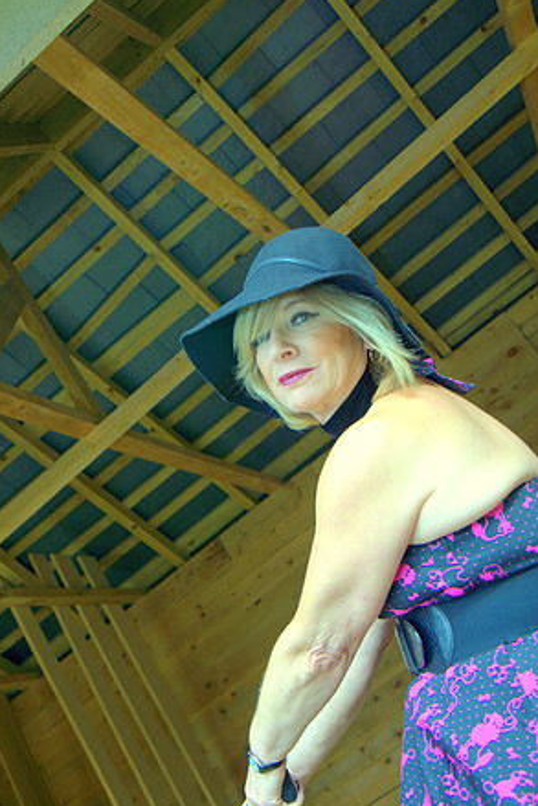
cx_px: 273
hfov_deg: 33.4
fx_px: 896
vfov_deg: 48.4
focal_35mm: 40
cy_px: 404
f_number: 4.5
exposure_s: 1/200
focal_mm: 26
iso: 100
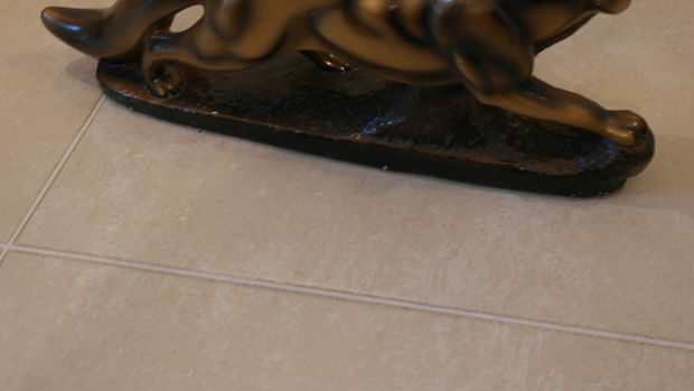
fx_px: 902
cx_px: 416
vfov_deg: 23.7
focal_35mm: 49
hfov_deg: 41.9
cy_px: 33
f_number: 3.5
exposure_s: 1/20
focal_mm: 19
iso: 400
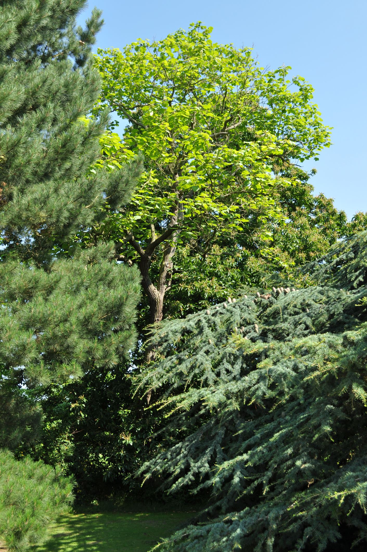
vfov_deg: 53.2
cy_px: 276
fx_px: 552
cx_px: 184
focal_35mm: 36
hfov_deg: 36.8
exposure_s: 1/200
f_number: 8
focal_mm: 24
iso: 200
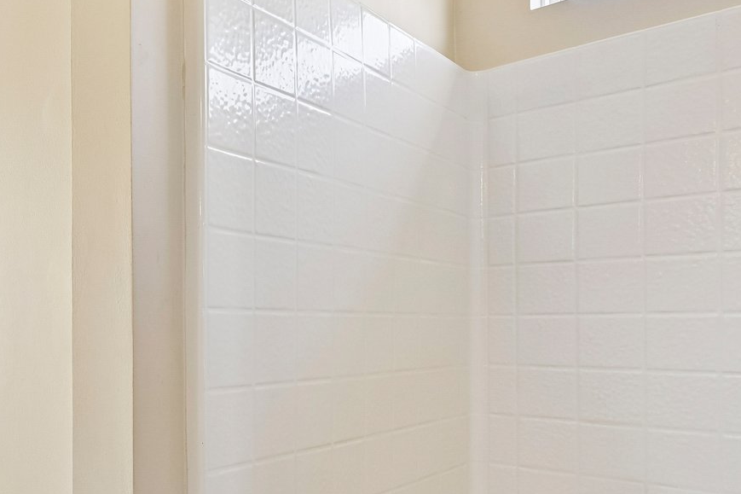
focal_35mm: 33
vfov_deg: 39.5
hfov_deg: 51.8
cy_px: 327
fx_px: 679
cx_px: 101
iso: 100
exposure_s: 1/15
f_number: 8
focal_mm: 14
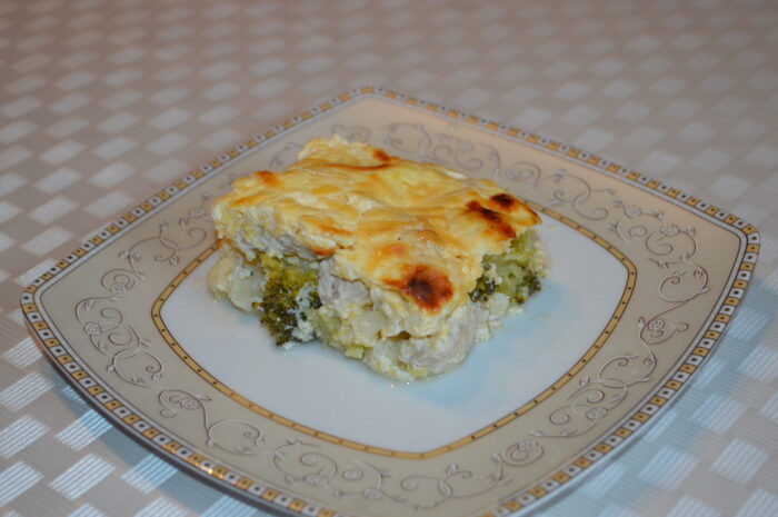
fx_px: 1360
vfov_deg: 21.5
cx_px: 389
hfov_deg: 31.9
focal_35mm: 63
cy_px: 258
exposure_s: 1/60
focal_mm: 42
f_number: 5.3
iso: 720
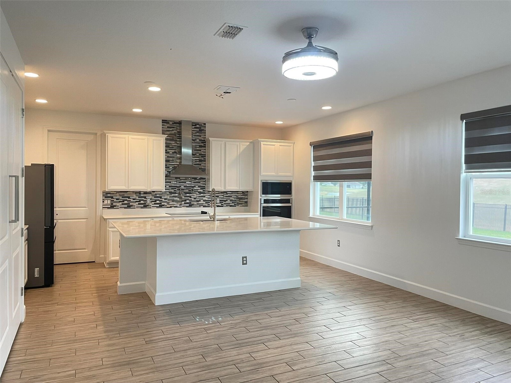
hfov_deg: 67.3
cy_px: 192
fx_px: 384
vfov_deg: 53.1
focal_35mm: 26
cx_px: 256
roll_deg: -1.6
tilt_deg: -0.6
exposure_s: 1/60
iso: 100
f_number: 1.6
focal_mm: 4.2
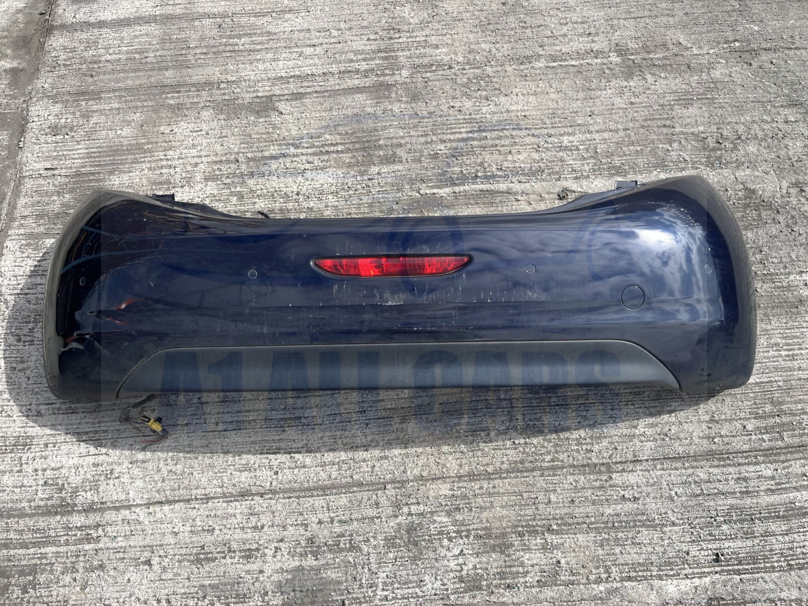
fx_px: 607
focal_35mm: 26
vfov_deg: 53.1
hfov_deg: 67.3
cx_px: 404
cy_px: 303
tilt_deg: -65.6
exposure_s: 1/2268
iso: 50
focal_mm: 5.1
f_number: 1.6
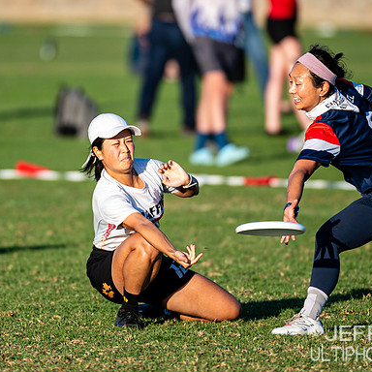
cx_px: 164
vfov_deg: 2.5
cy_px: 153
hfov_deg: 2.5
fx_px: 8547
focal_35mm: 703
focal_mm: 300
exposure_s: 1/1250
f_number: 3.2
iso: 100
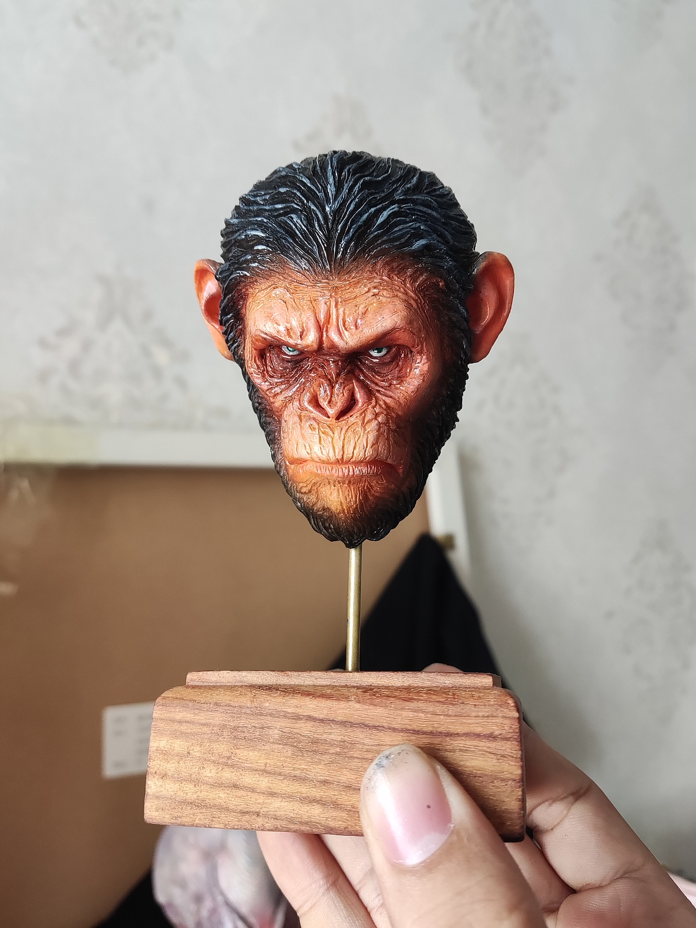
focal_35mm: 27
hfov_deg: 51.3
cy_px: 429
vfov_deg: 65.2
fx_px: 724
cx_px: 365
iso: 229
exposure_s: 1/50
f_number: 1.79
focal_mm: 4.71
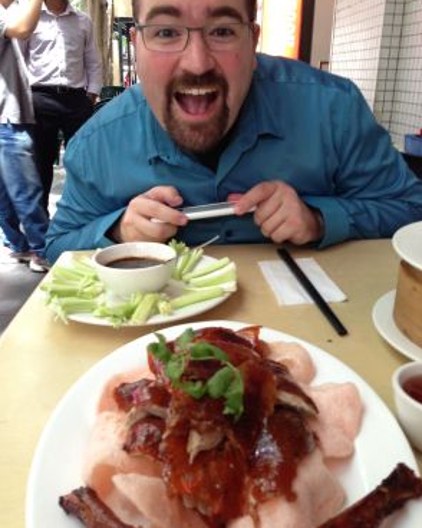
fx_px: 547
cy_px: 245
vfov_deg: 51.5
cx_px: 214
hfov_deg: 42.2
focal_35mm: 35
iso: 80
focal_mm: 4.13
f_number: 2.4
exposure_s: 1/20
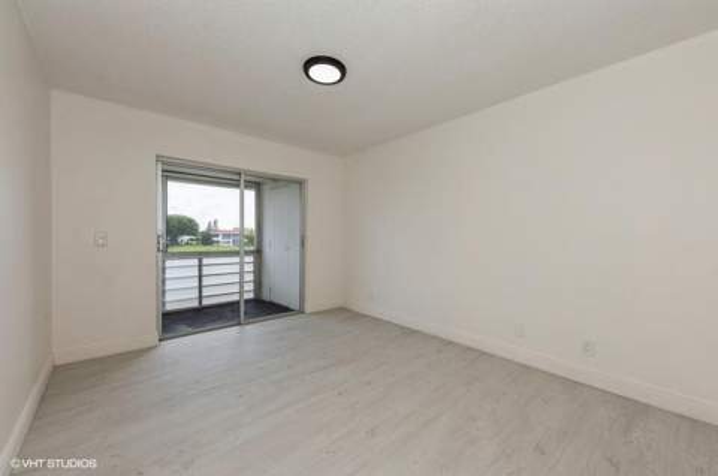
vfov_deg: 81.0
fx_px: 279
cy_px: 238
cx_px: 359
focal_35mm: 14
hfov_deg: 104.4
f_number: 8
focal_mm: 14
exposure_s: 1/60
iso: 160
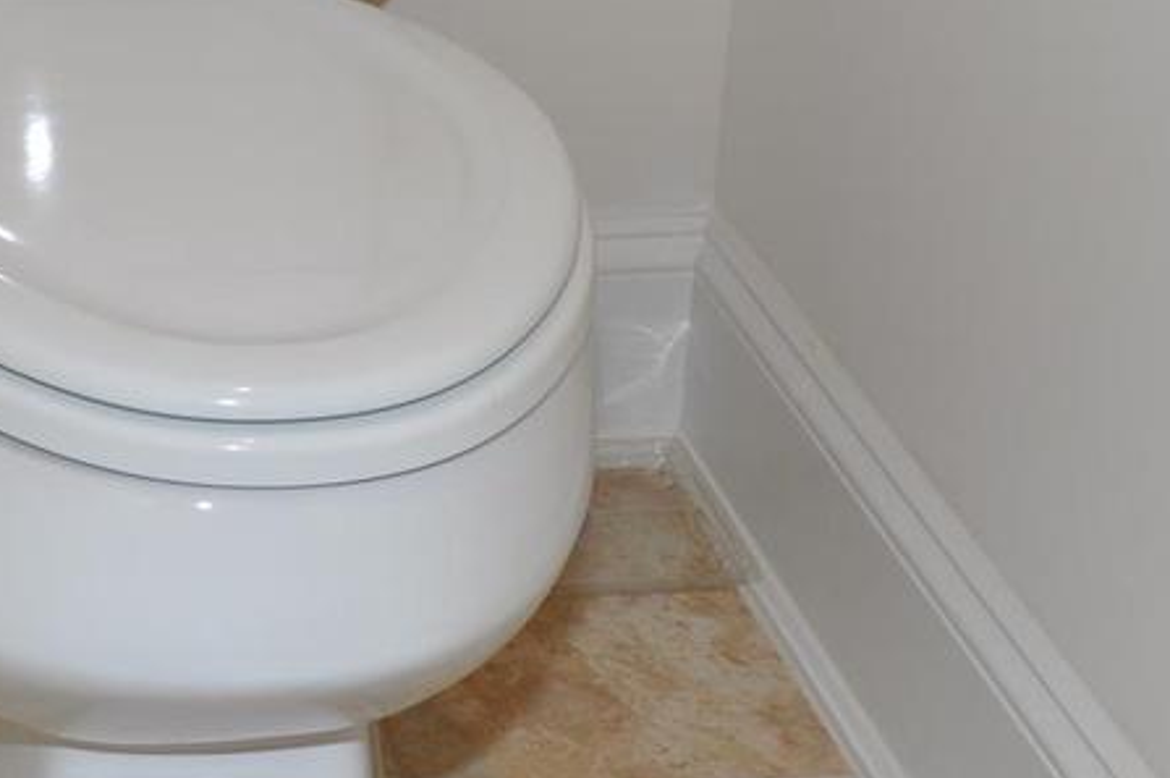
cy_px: -16
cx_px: 275
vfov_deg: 15.4
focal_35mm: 87
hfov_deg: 23.1
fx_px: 2824
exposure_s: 1/30
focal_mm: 18
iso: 200
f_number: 8
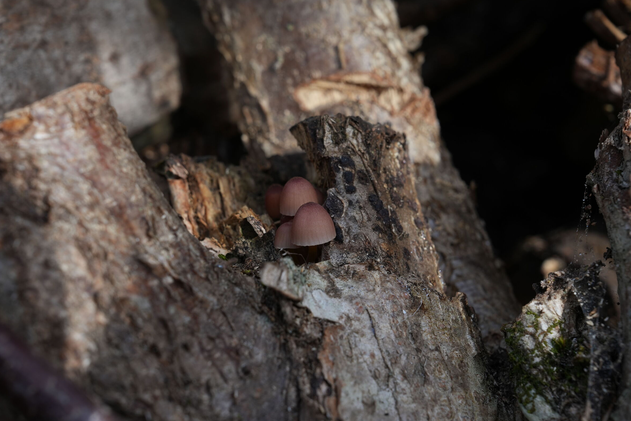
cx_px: 317
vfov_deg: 19.2
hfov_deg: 28.5
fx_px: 1244
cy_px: 212
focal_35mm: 71
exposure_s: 1/125
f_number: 11
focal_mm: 70
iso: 200
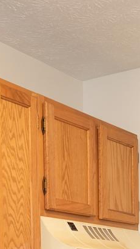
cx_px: 132
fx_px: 628
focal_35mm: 95
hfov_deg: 12.6
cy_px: 340
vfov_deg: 20.2
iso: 800
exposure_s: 1/60
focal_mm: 18.2
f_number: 2.8
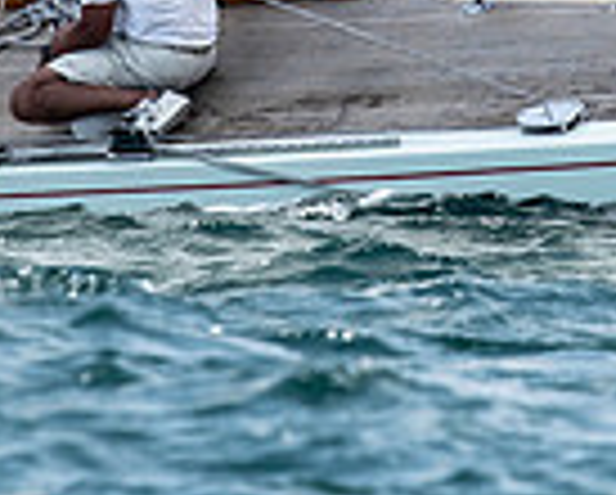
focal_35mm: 1785
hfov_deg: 1.1
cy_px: -232
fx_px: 32589
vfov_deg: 0.9
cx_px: 382
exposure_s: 1/2000
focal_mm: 300
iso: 320
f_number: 5.6
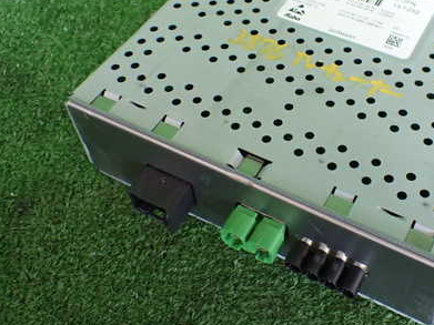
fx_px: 577
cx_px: 304
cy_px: 136
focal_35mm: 46
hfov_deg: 40.5
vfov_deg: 31.4
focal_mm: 5.4
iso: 500
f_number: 2.3
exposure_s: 1/125
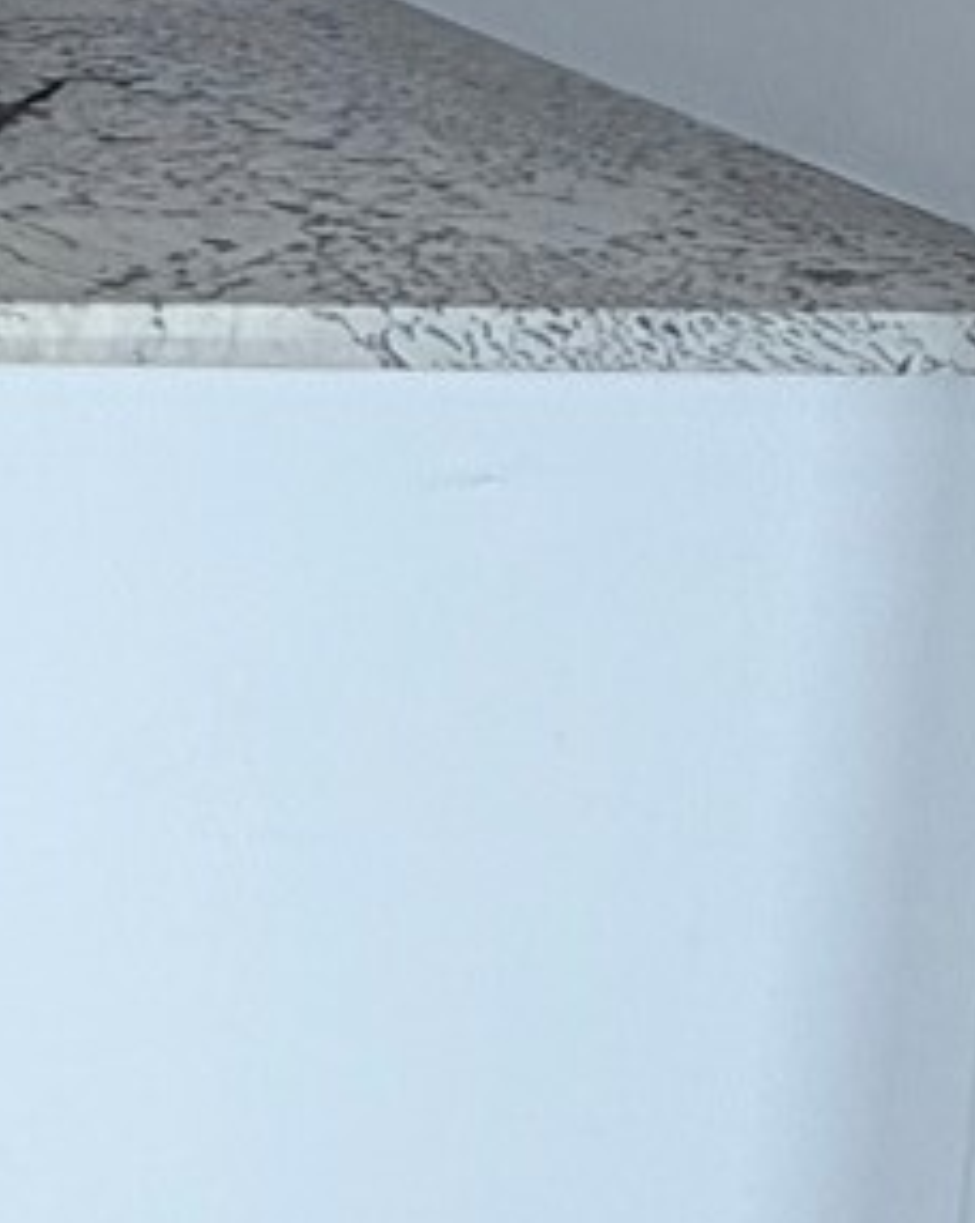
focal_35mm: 98
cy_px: -466
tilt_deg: -5.1
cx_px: -1510
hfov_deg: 12.0
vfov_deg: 18.0
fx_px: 3542
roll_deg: -0.1
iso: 50
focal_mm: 2.22
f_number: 2.2
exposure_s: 1/120
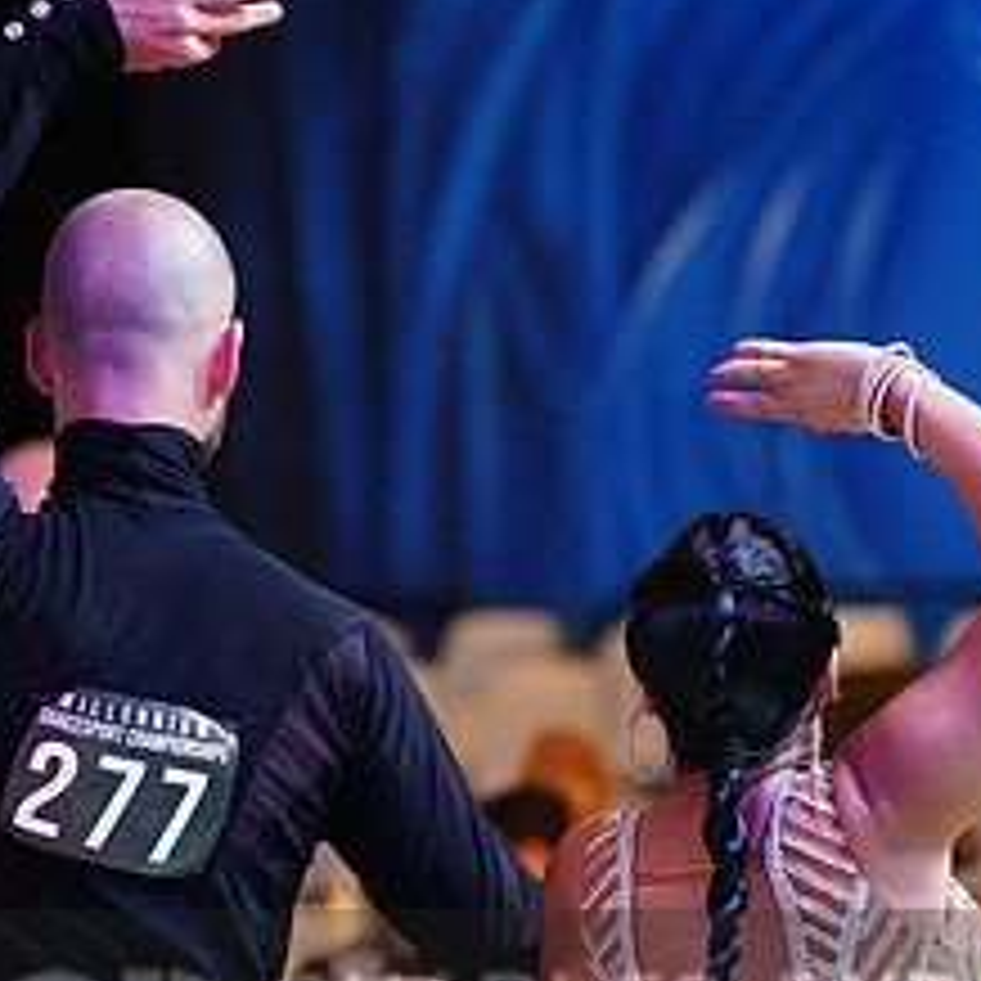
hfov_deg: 7.1
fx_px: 7919
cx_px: 551
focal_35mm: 247
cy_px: 1062
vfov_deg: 7.1
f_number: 2.8
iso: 2000
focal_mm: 109
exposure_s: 1/320
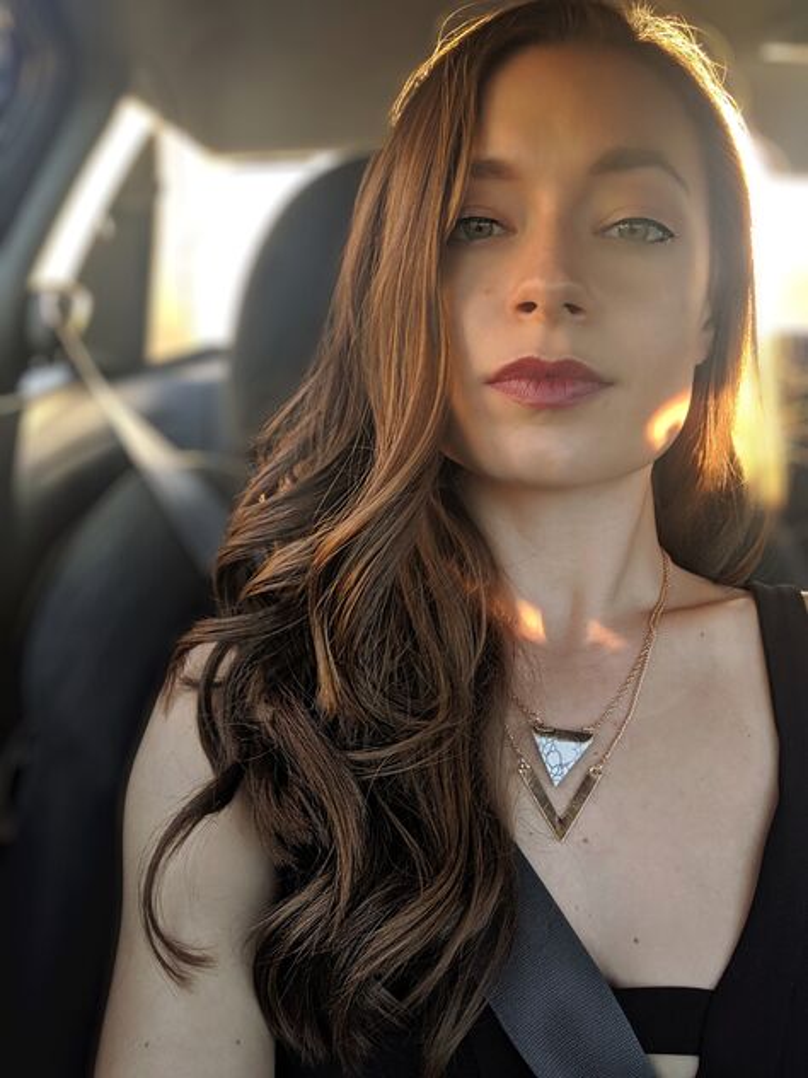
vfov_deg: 63.4
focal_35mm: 28
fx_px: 871
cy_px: 539
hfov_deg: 49.7
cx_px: 404
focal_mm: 2.97
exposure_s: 1/172
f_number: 1.8
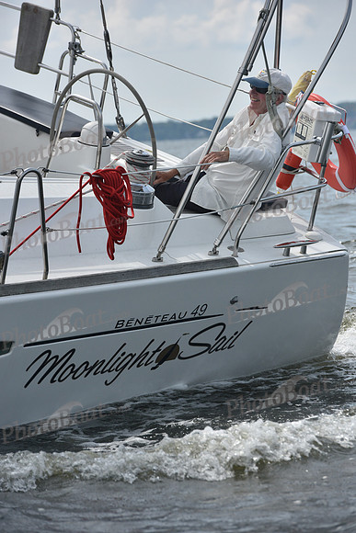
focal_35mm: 200
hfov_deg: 6.9
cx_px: 178
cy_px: 266
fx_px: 2965
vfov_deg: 10.3
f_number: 8
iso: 320
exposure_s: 1/1600
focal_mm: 200
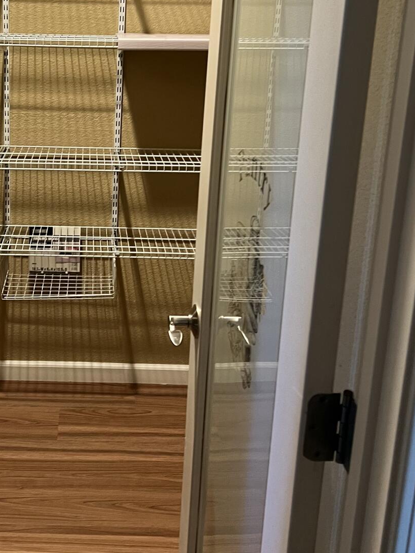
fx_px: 767
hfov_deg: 29.4
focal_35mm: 48
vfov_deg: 39.4
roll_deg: -2.1
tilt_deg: -14.9
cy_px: 207
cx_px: 70
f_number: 1.5
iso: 250
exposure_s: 1/60
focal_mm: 5.7
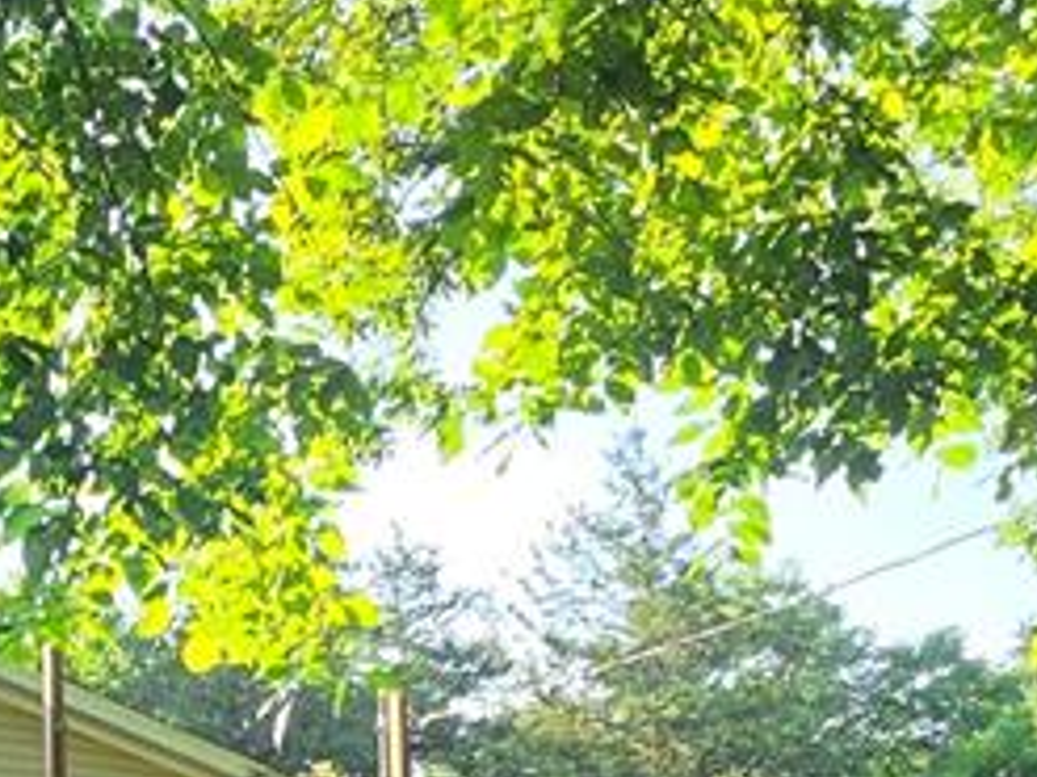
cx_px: 42
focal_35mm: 54
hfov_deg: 33.1
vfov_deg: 24.6
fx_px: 1617
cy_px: 920
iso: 50
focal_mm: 2.2
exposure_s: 1/165
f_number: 2.2
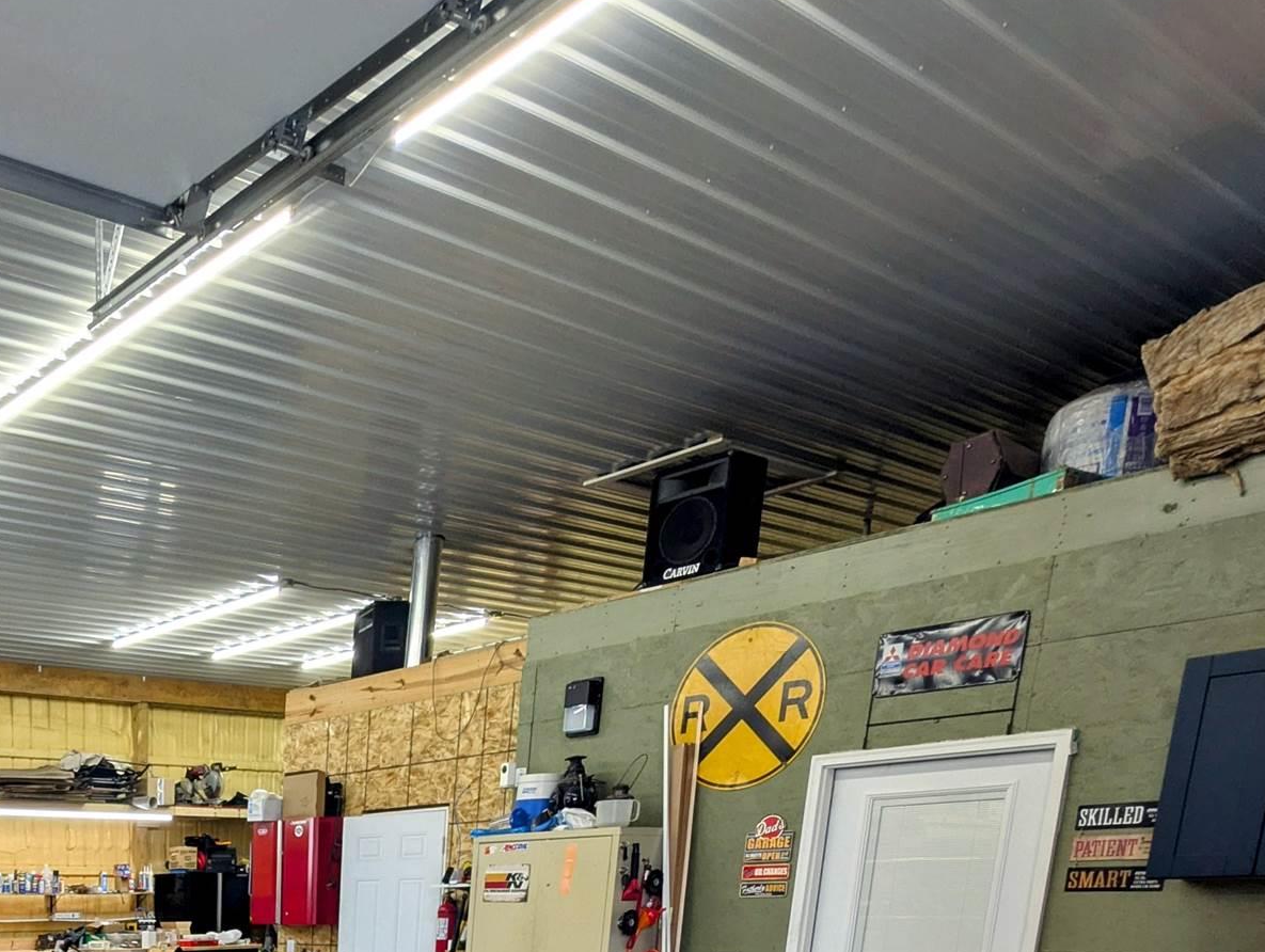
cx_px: 54
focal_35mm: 31
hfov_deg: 49.6
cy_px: 1197
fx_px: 1134
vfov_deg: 34.3
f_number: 1.95
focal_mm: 2.23
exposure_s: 1/120
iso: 90
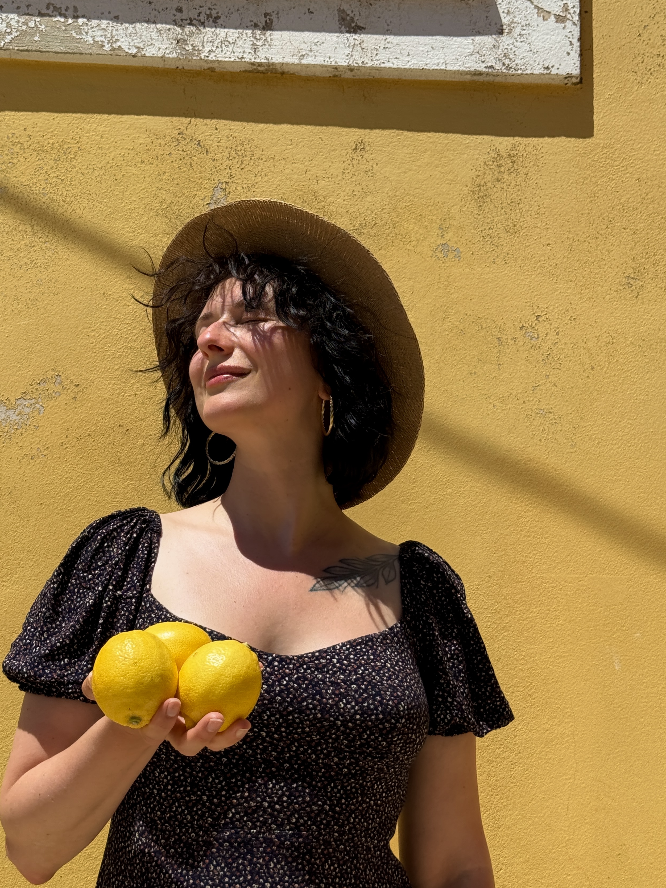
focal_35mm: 58
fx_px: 1488
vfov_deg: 33.2
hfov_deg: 25.2
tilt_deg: +14.8
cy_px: 437
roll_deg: -1.5
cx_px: 272
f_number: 1.78
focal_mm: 6.76
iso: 64
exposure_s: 1/6024
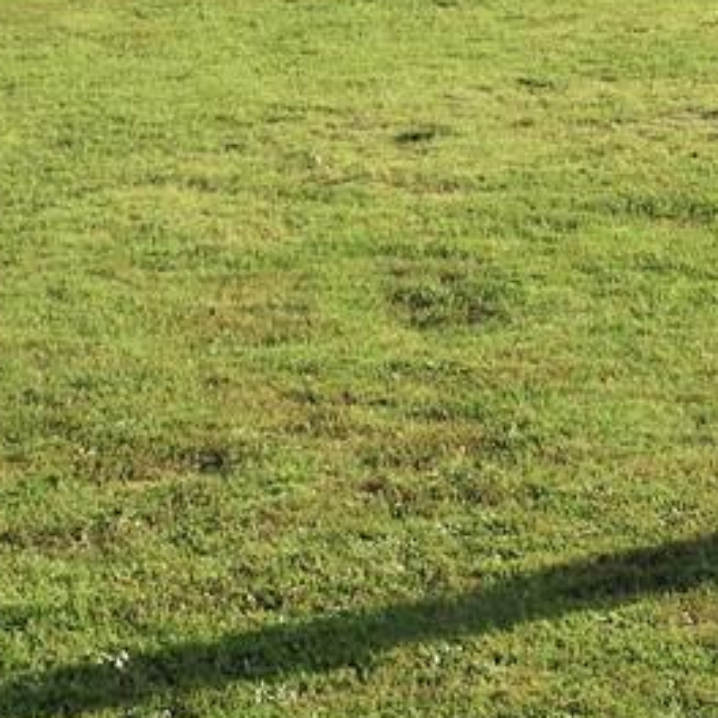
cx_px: 307
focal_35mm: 120
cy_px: -163
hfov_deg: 14.5
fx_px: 2816
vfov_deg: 14.1
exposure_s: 1/500
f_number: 3.8
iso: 100
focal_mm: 6.3
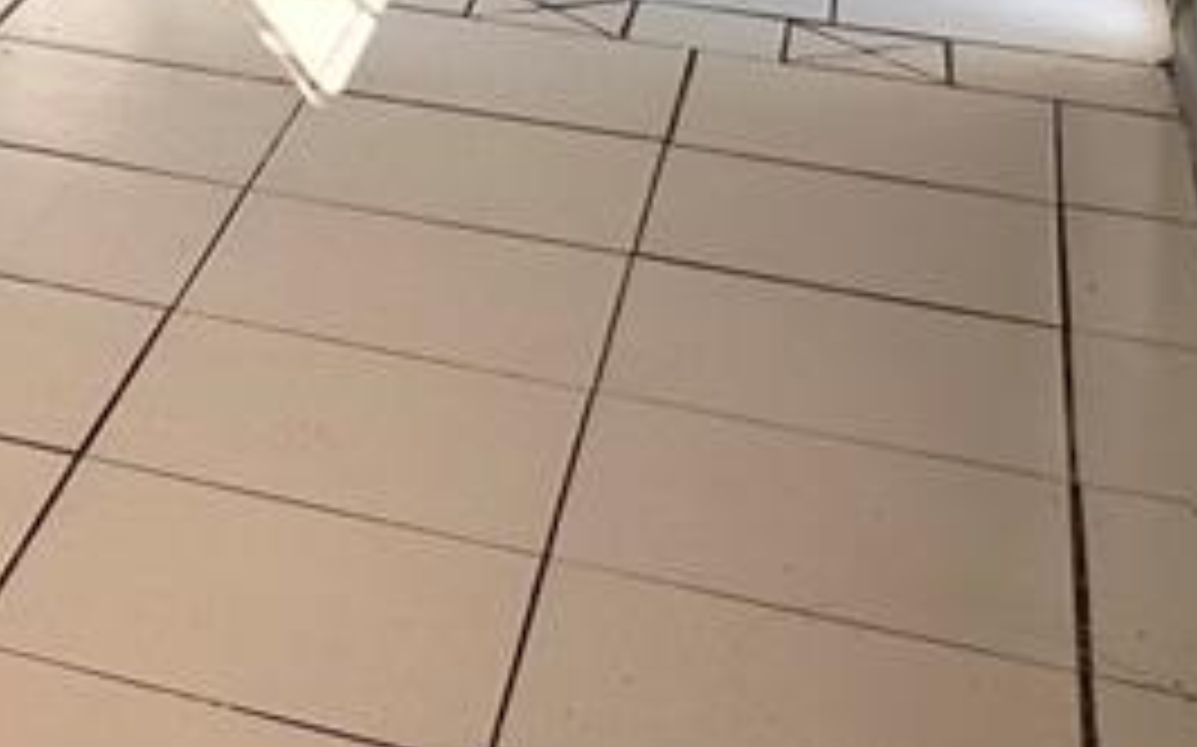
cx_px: -945
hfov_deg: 17.4
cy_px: -630
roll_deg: +0.7
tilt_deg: -5.9
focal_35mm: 98
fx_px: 3196
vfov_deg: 12.2
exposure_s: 1/208
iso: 64
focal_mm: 6.86
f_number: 1.78
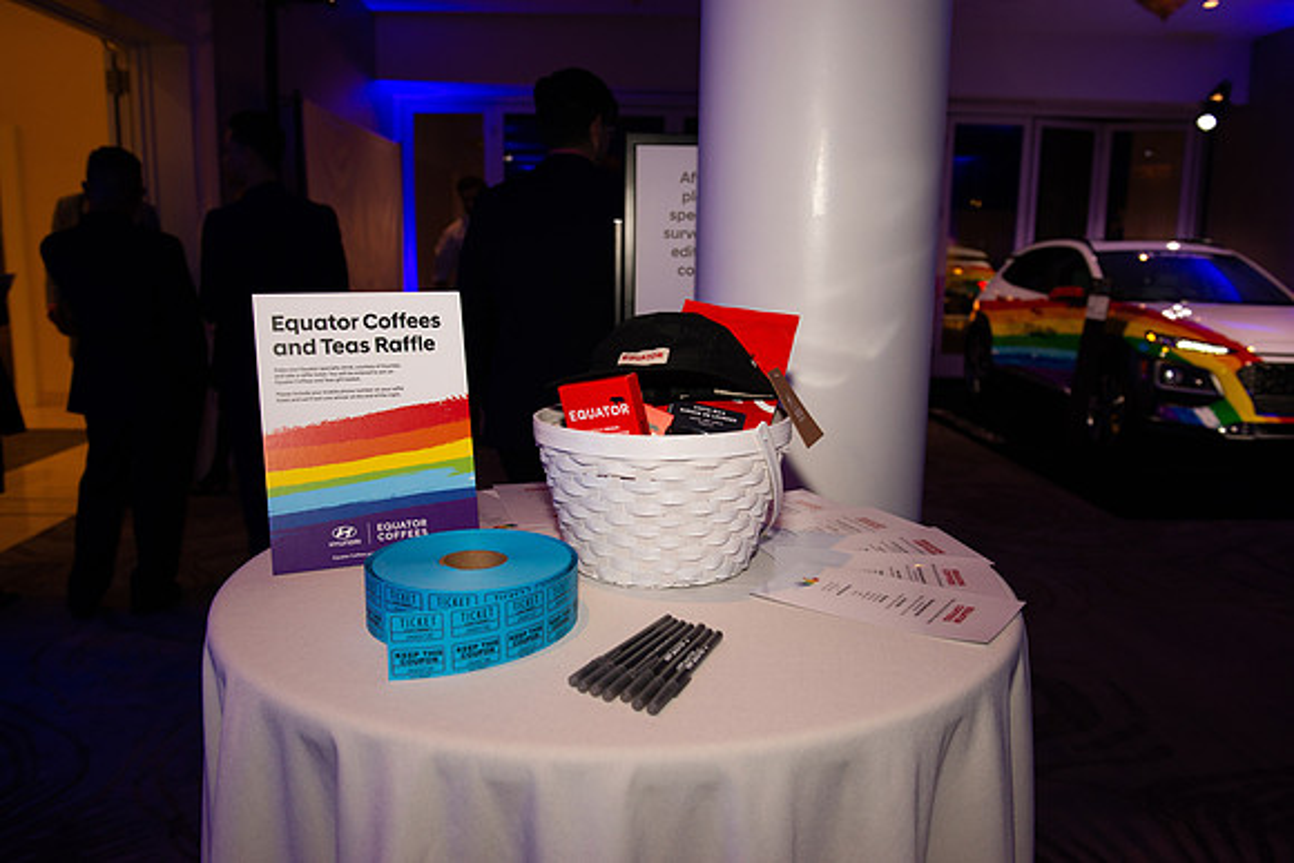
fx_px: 1007
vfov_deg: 46.4
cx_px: 647
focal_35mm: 28
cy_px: 432
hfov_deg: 65.5
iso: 640
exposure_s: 1/160
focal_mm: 28
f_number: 4.5
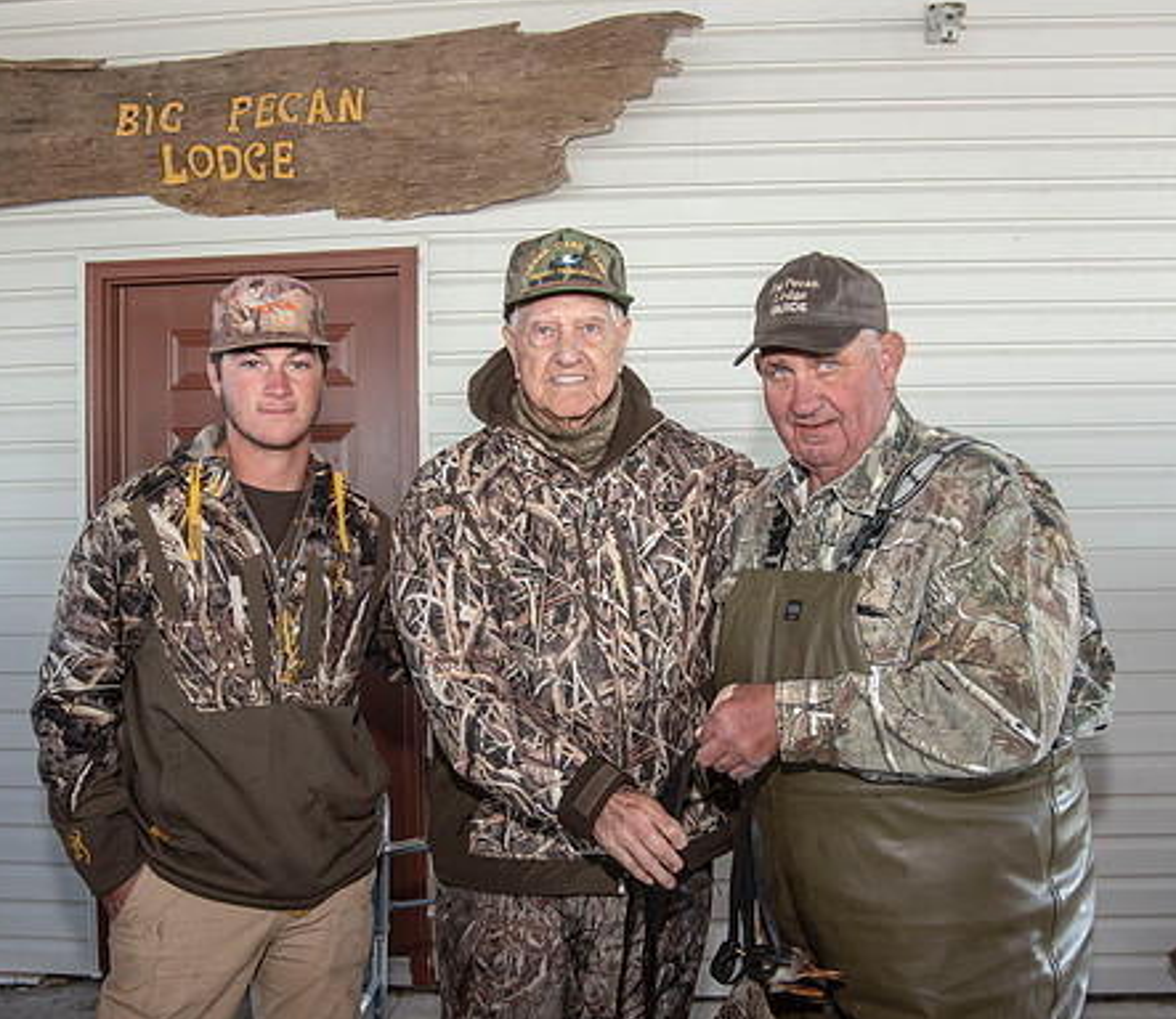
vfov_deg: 44.1
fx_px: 1259
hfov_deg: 50.0
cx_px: 652
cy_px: 529
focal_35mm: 35
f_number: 5.6
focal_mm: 24
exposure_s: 1/125
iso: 1000
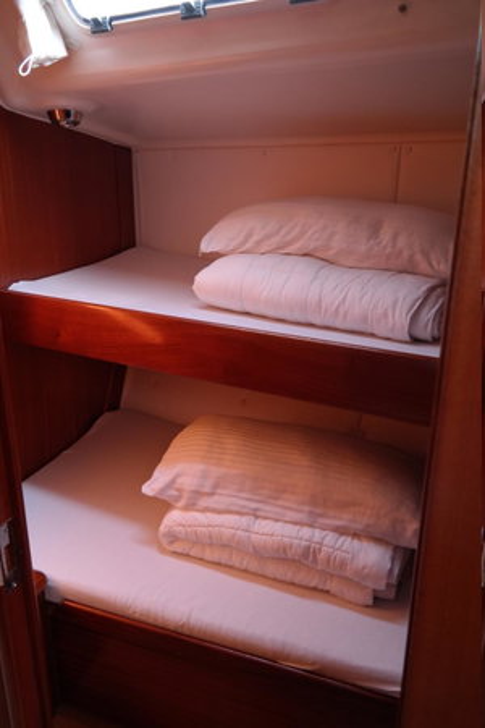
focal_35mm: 29
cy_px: 364
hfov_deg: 45.0
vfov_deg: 63.7
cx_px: 242
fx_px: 586
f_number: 3.5
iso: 800
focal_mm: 19
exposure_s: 1/40
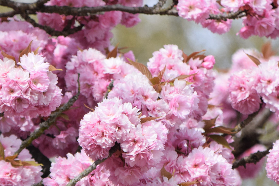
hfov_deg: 2.8
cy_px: 122
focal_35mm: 730
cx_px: 101
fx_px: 5660
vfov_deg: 1.9
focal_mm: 185
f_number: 6.3
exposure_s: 1/500
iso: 220
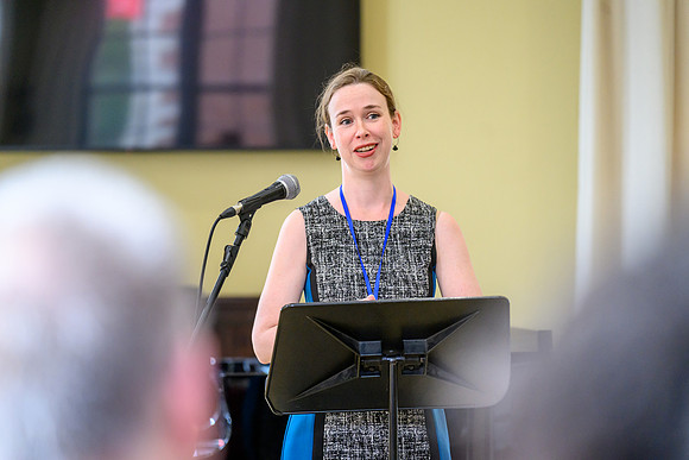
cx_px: 344
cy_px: 230
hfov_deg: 13.5
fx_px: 2910
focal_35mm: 152
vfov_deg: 9.0
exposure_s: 1/400
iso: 2800
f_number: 2.8
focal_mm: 150
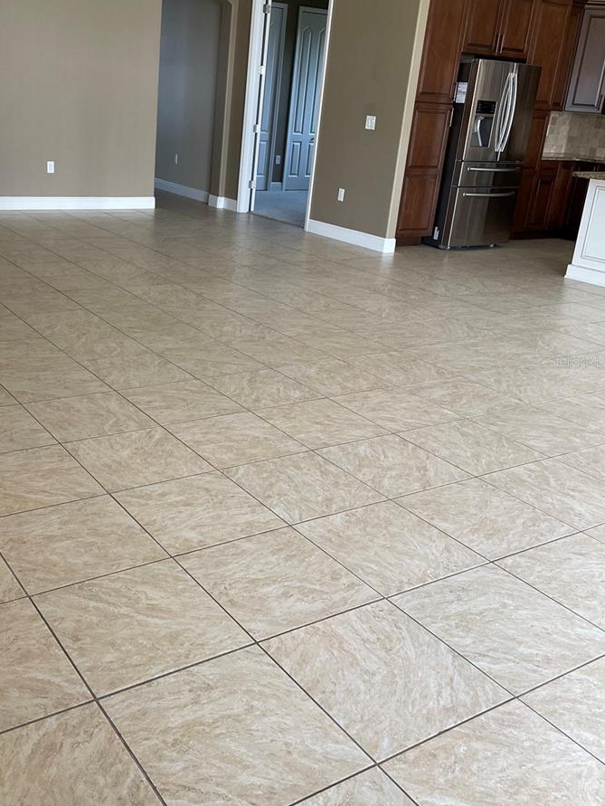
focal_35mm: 35
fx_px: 815
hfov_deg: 40.3
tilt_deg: -17.8
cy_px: 361
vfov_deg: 52.5
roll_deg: -3.2
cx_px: 205
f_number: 1.6
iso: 64
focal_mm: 4.2
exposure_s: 1/121
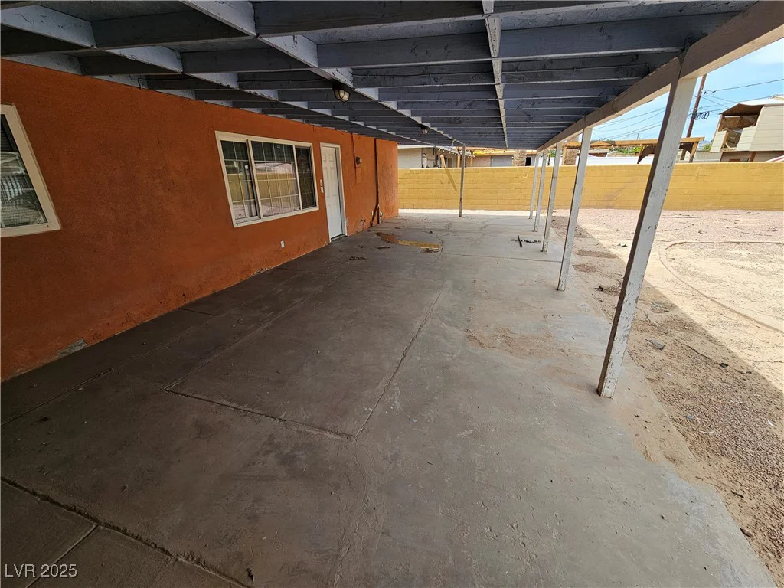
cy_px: 294
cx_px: 392
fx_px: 294
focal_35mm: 13
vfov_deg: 89.9
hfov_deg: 106.2
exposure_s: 1/1008
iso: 50
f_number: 2.2
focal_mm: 2.2
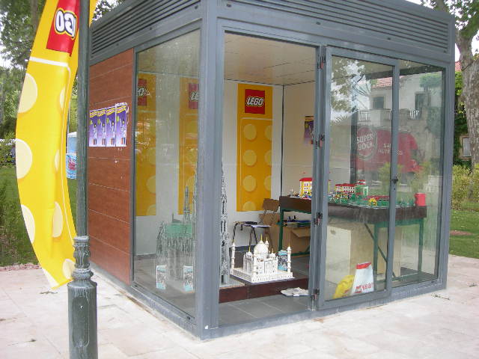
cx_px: 240
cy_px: 180
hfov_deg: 49.0
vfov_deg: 37.7
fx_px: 526
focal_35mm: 38
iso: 50
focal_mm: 7.8
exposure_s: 1/144
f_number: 2.8
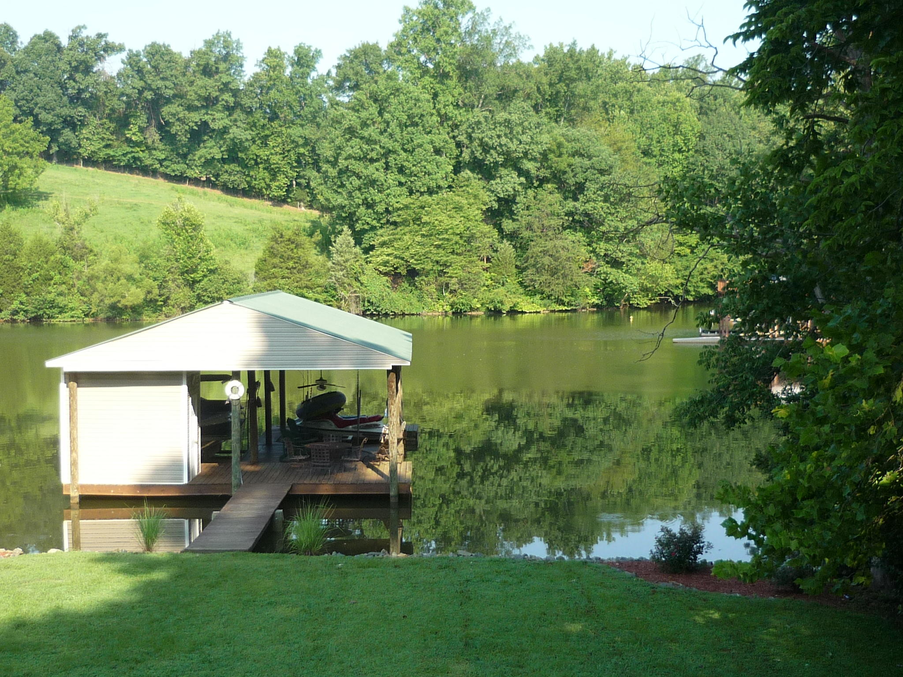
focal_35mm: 50
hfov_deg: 38.2
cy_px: 338
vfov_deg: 29.1
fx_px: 1304
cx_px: 452
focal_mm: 5.5
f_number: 2.8
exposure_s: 1/400
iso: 100
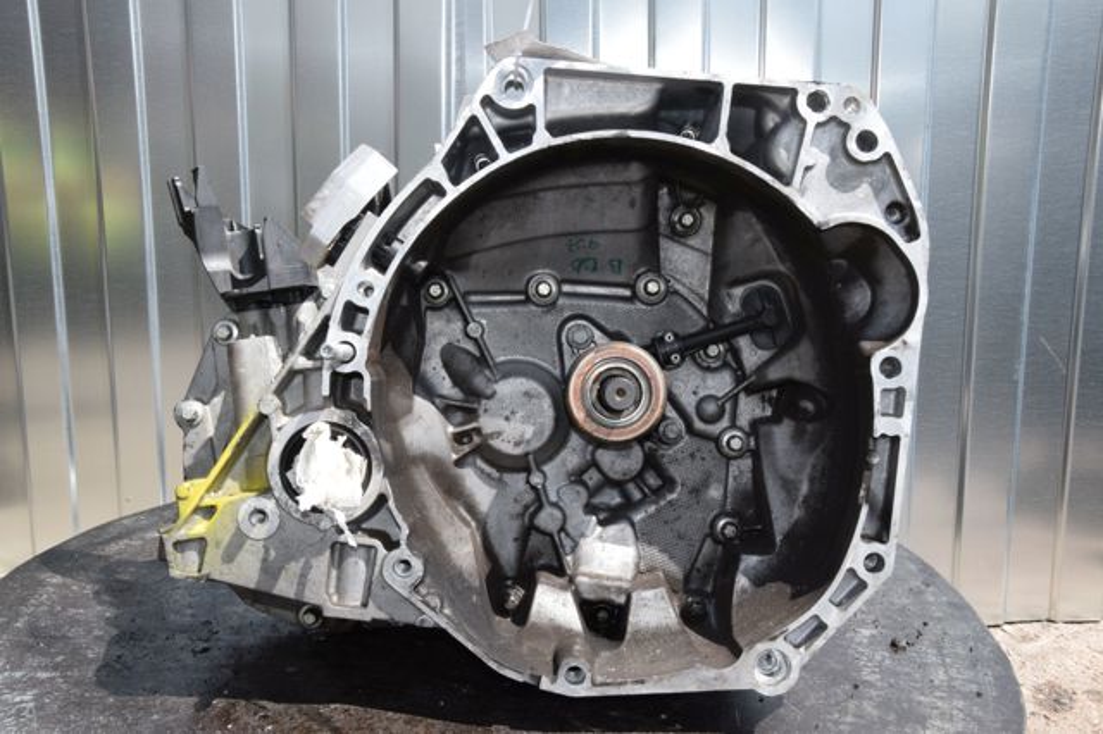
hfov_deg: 46.4
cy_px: 367
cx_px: 552
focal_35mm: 42
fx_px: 1286
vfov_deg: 31.9
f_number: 20
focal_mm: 28
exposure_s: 1/200
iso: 800
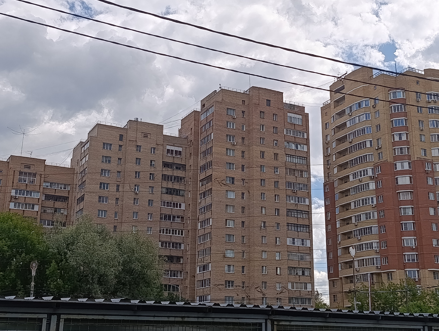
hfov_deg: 39.6
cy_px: 147
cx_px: 229
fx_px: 610
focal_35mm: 48
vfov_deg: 30.3
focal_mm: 6.11
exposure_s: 1/965
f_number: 1.7
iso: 50
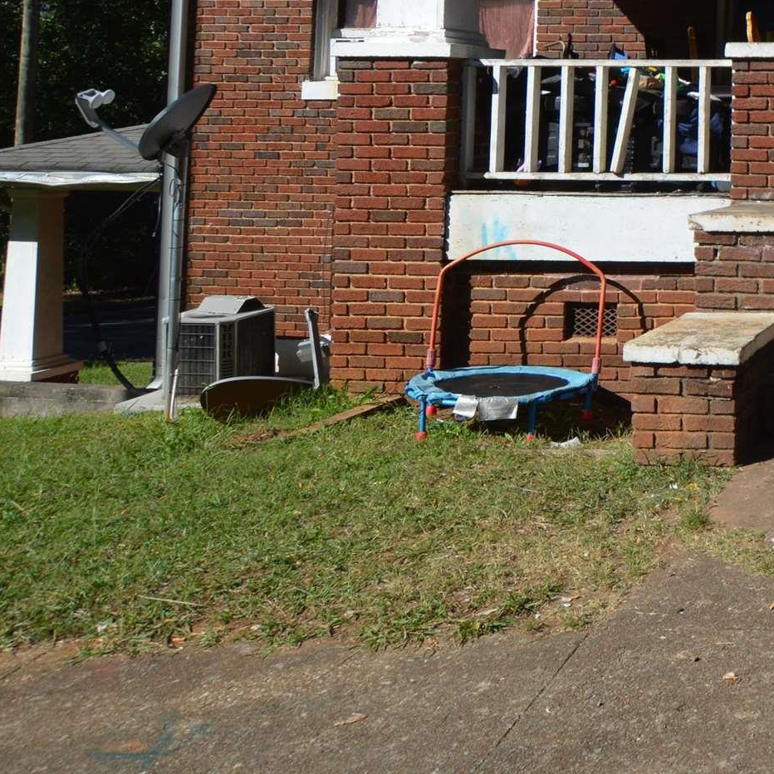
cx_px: 1018
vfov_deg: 37.1
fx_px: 1062
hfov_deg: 30.8
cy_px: 61
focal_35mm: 42
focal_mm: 10
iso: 100
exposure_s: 1/320
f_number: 9
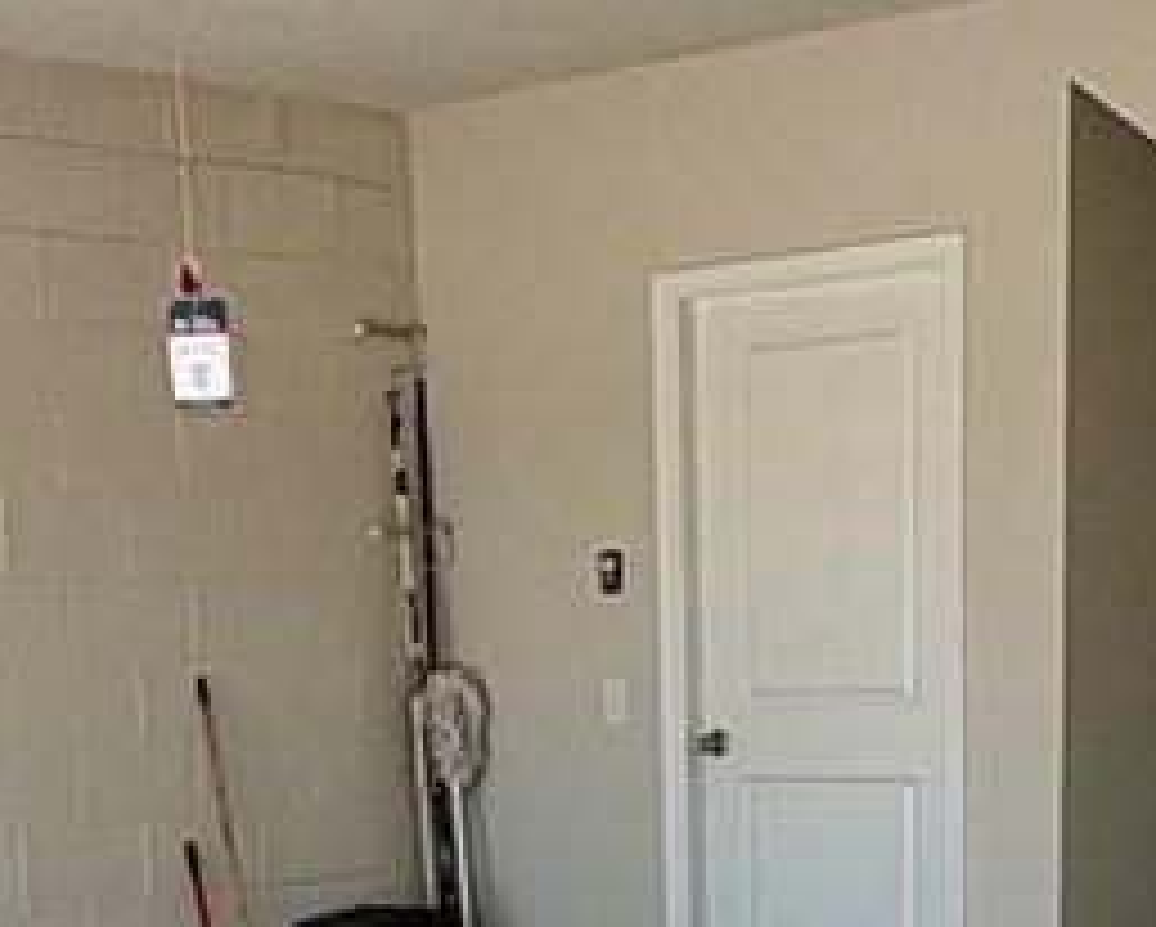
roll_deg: +2.5
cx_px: 463
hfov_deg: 22.4
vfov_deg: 16.7
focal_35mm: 85
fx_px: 2910
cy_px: 1328
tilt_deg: -13.1
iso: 50
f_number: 2.2
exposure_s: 1/858
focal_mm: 2.22
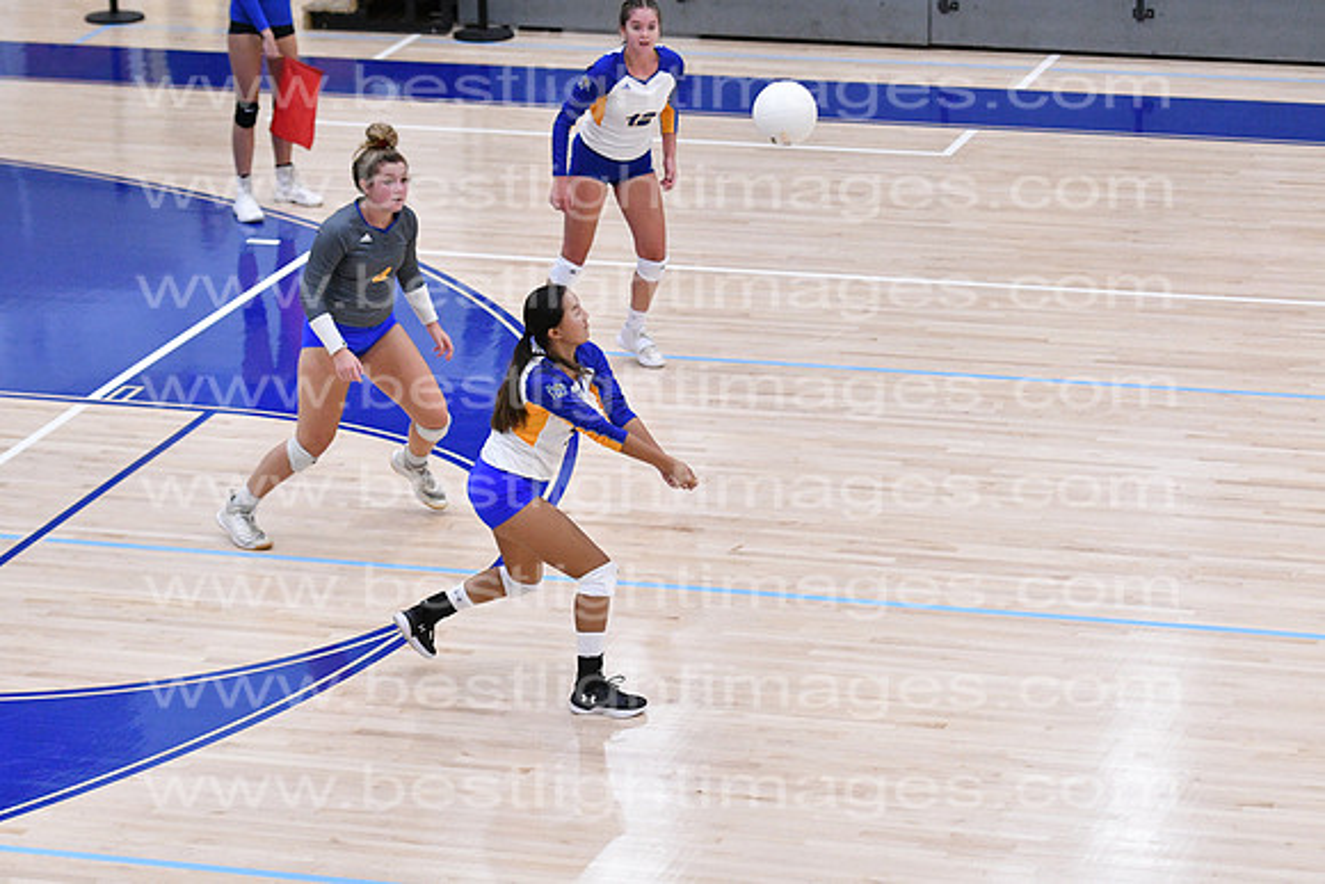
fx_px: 4970
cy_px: 442
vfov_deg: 10.2
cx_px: 662
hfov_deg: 15.2
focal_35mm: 135
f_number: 3.2
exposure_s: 1/1000
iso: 6400
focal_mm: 90
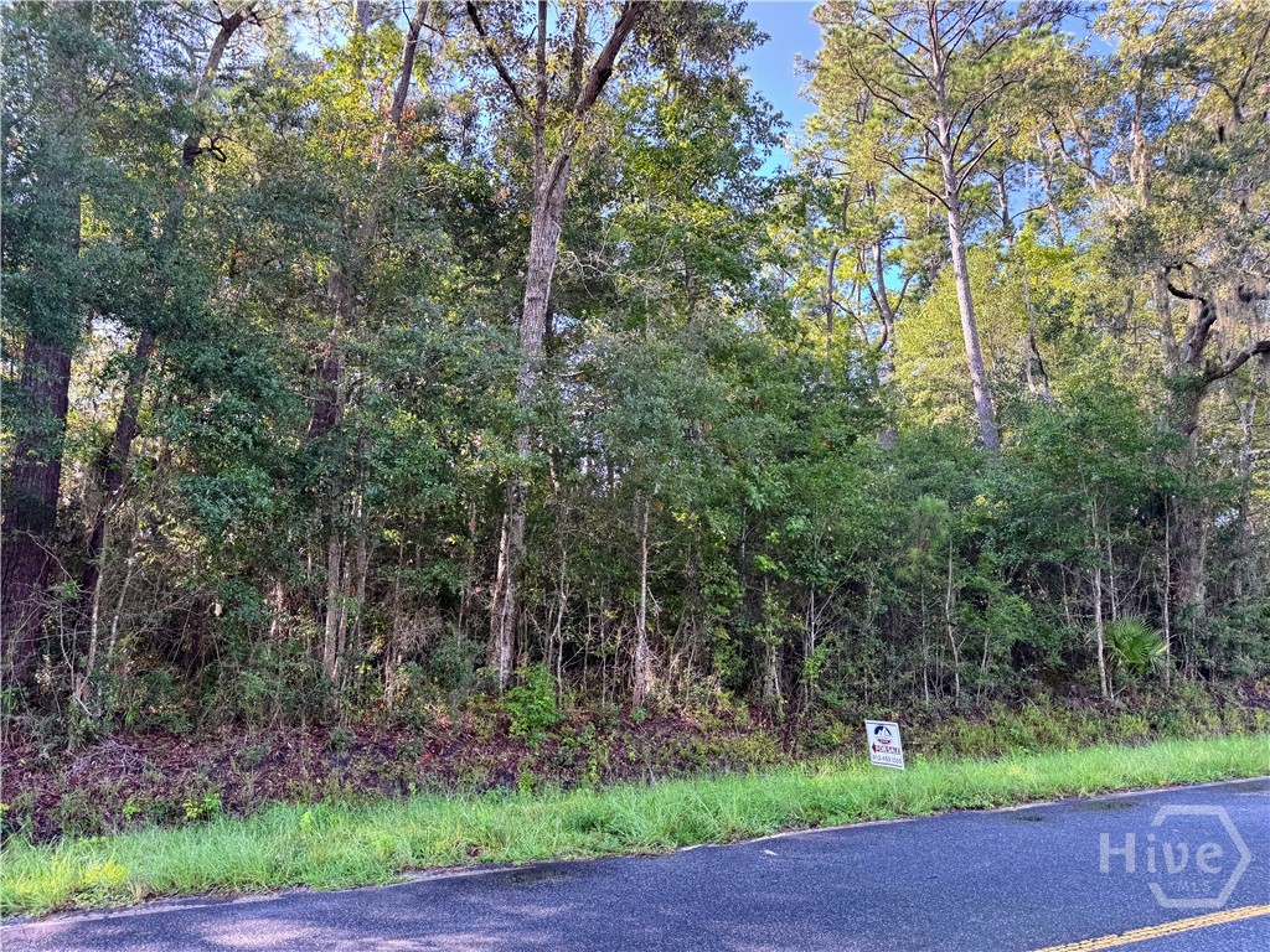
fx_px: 881
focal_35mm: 24
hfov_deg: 71.6
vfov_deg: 56.8
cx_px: 635
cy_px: 476
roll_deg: +1.0
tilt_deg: +9.0
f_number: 1.78
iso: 64
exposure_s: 1/175
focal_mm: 6.76
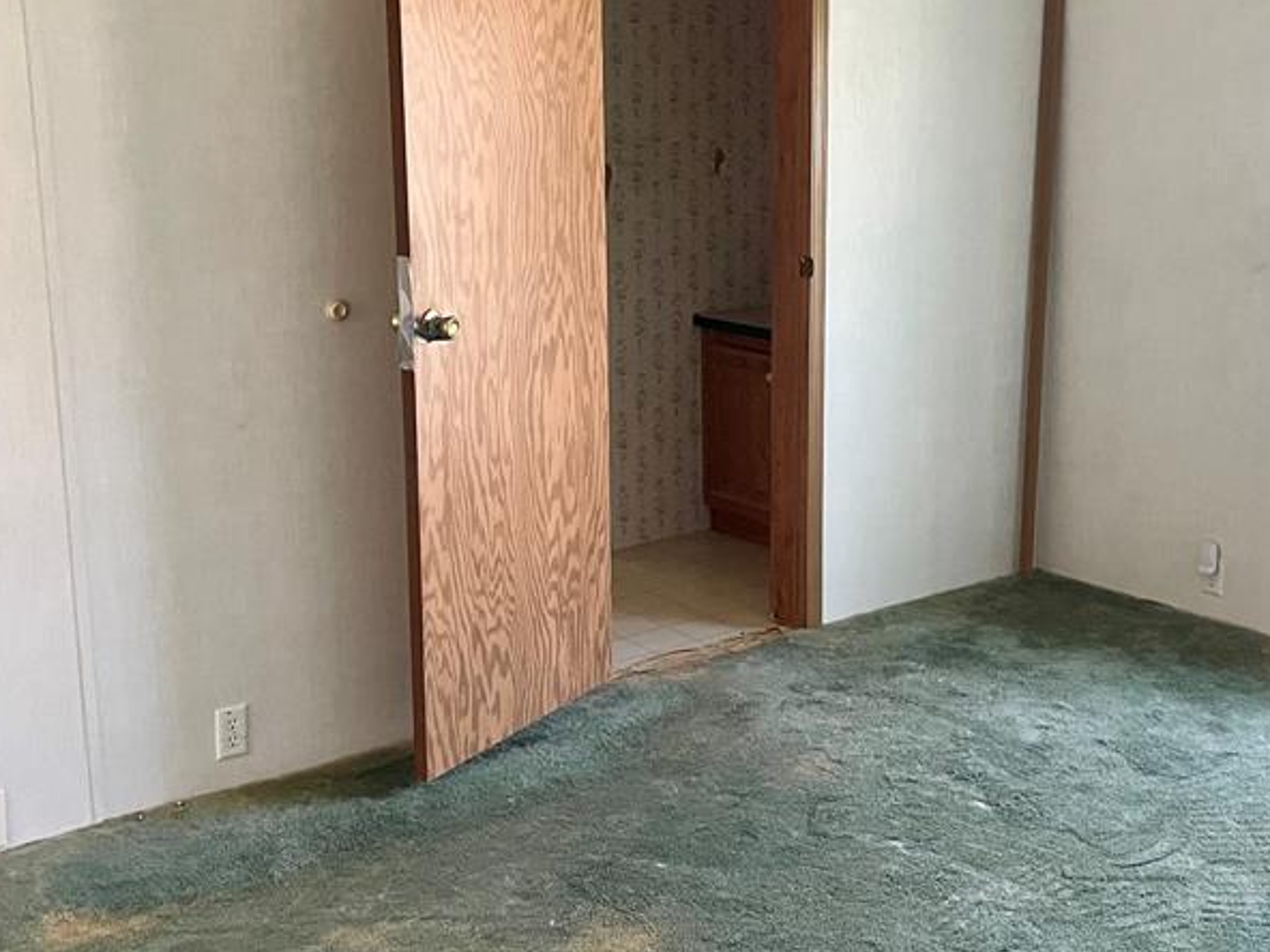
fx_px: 1651
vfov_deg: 32.1
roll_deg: -0.5
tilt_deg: -11.2
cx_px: 798
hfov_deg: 41.8
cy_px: 373
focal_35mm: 45
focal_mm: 4.2
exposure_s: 1/40
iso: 640
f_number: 1.6
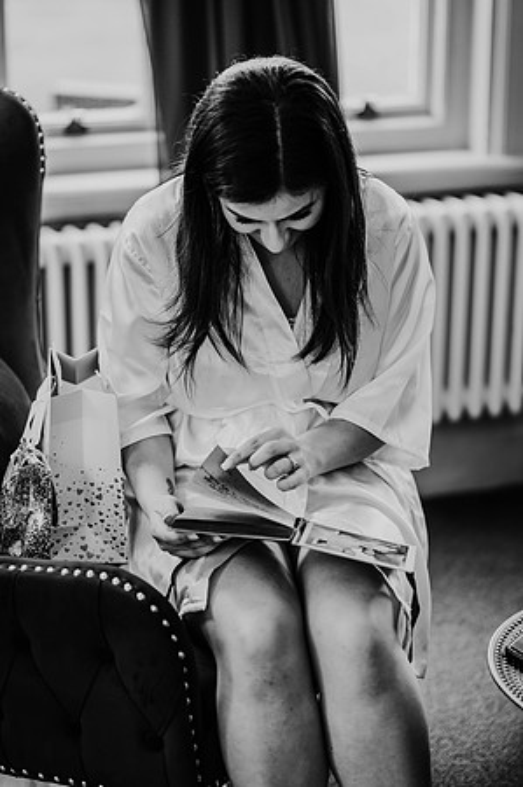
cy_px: 394
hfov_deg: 16.0
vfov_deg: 23.9
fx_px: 1856
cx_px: 262
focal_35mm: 85
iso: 400
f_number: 1.8
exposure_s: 1/160
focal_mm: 85
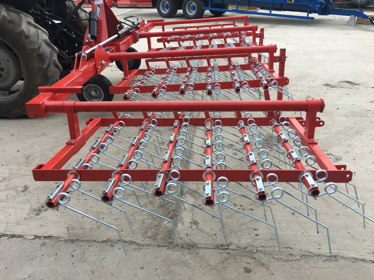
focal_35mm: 29
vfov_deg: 48.2
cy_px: 140
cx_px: 187
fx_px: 313
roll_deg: +0.4
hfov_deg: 61.7
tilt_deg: -24.5
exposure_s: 1/100
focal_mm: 4.15
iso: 25
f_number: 2.2
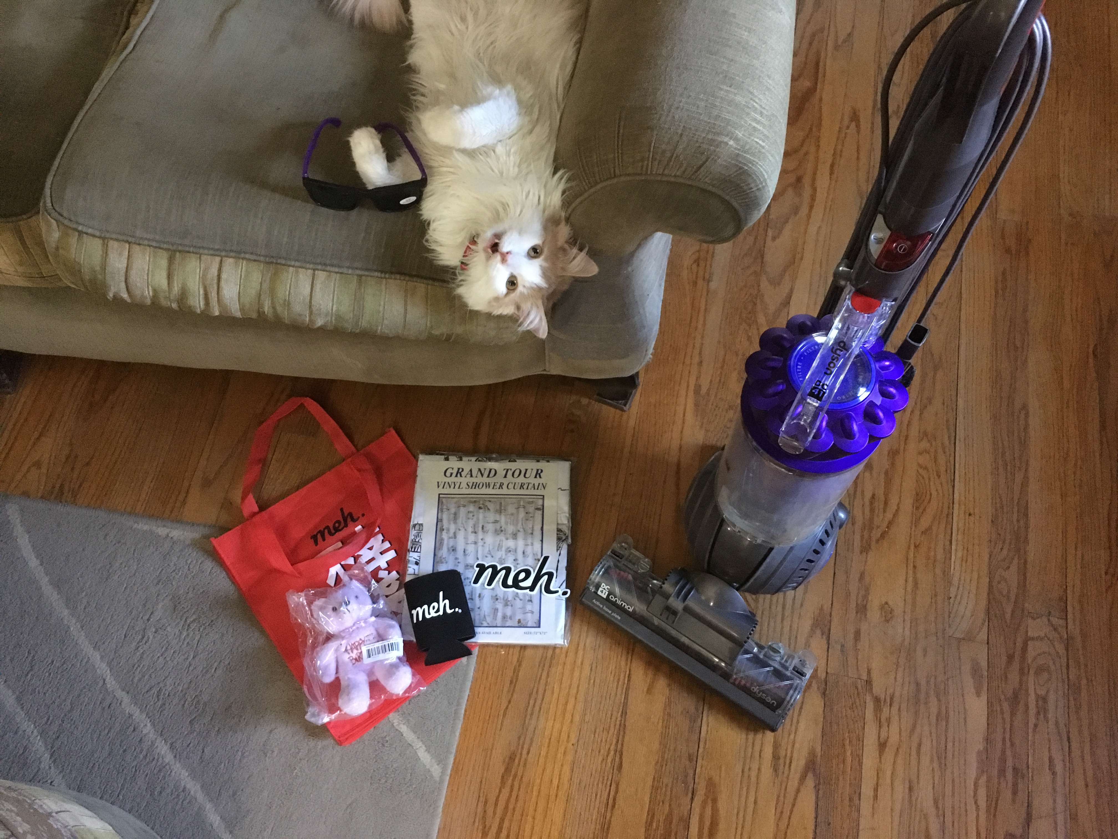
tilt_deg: -65.8
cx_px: 559
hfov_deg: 61.7
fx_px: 937
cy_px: 420
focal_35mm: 29
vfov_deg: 48.2
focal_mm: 4.15
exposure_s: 1/15
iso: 320
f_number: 2.2
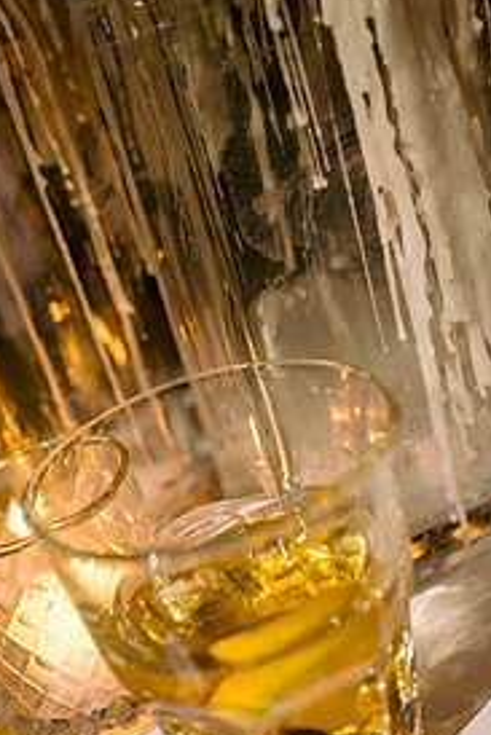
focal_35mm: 46
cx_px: 129
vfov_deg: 42.4
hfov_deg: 28.9
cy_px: 453
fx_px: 940
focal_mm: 28
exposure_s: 1/80
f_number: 2.8
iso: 800
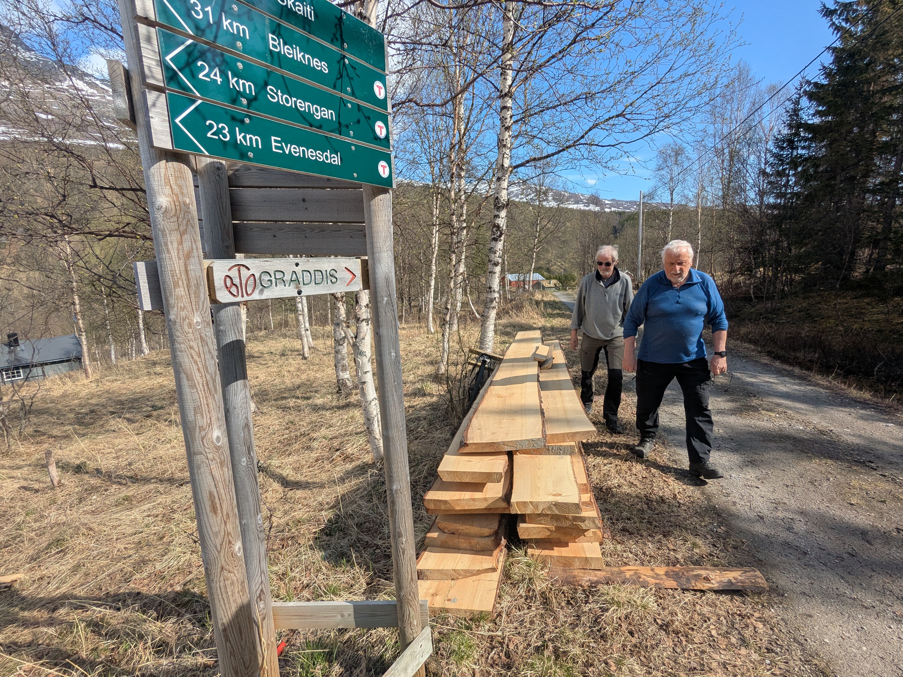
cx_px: 452
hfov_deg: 94.5
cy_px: 338
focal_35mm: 16
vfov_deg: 78.1
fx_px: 417
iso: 47
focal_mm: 2.35
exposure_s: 1/1550
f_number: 2.2
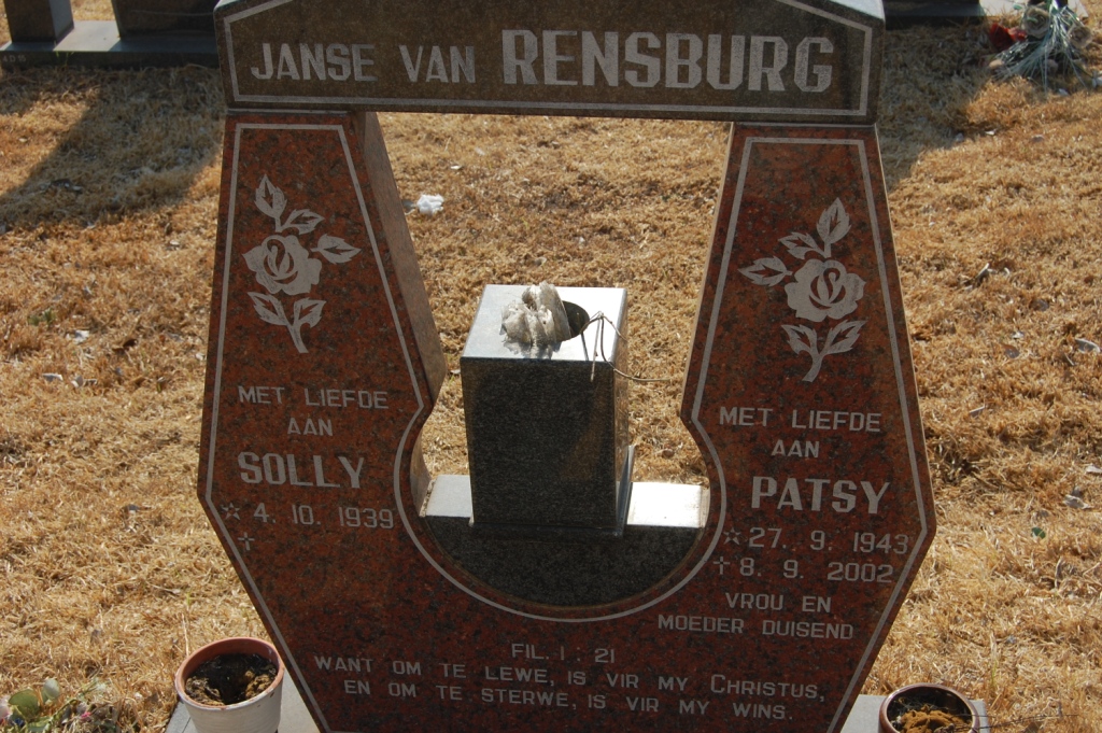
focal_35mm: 51
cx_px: 551
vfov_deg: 26.4
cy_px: 366
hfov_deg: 38.9
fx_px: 1560
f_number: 8
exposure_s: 1/250
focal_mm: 34
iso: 200
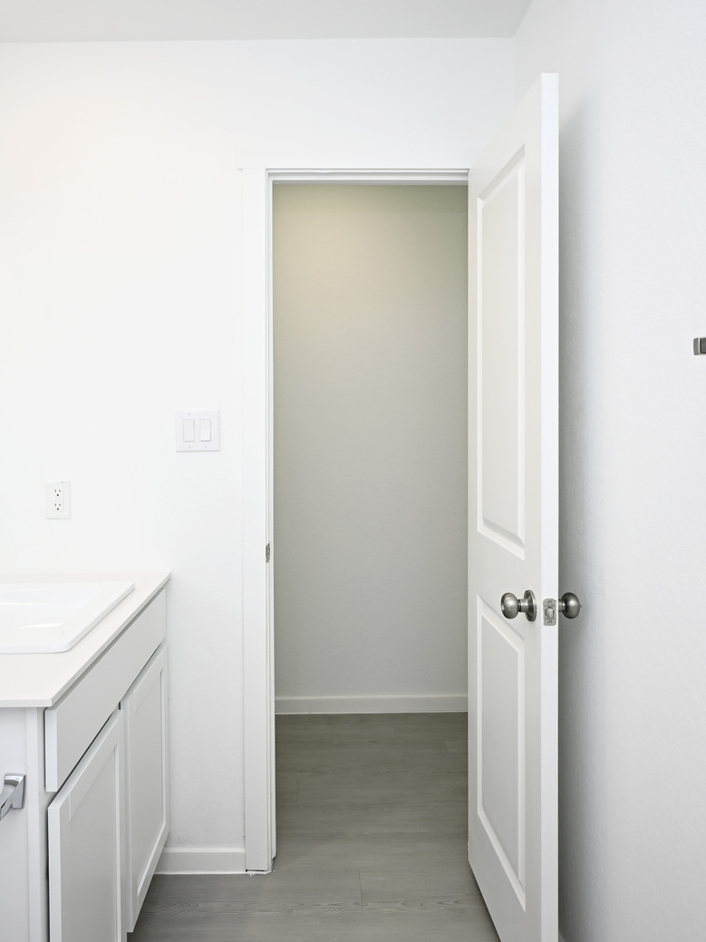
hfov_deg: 51.2
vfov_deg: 65.3
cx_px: 310
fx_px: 734
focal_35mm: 27
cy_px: 465
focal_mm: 12
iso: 64
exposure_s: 1/40
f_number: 3.5
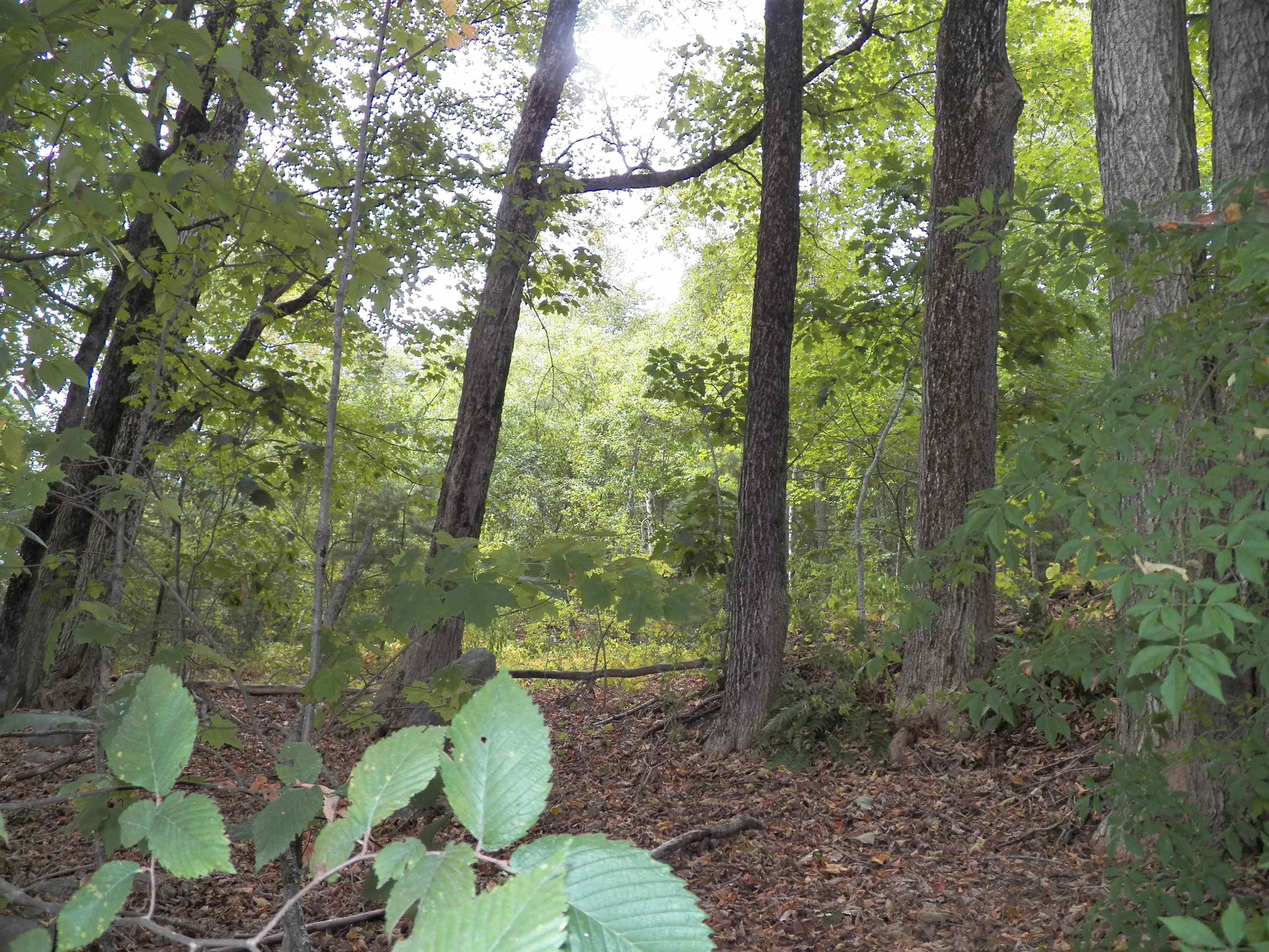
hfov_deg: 63.4
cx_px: 634
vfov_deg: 49.7
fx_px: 1026
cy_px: 476
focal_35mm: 28
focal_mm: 4.9
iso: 125
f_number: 2.8
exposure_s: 1/200
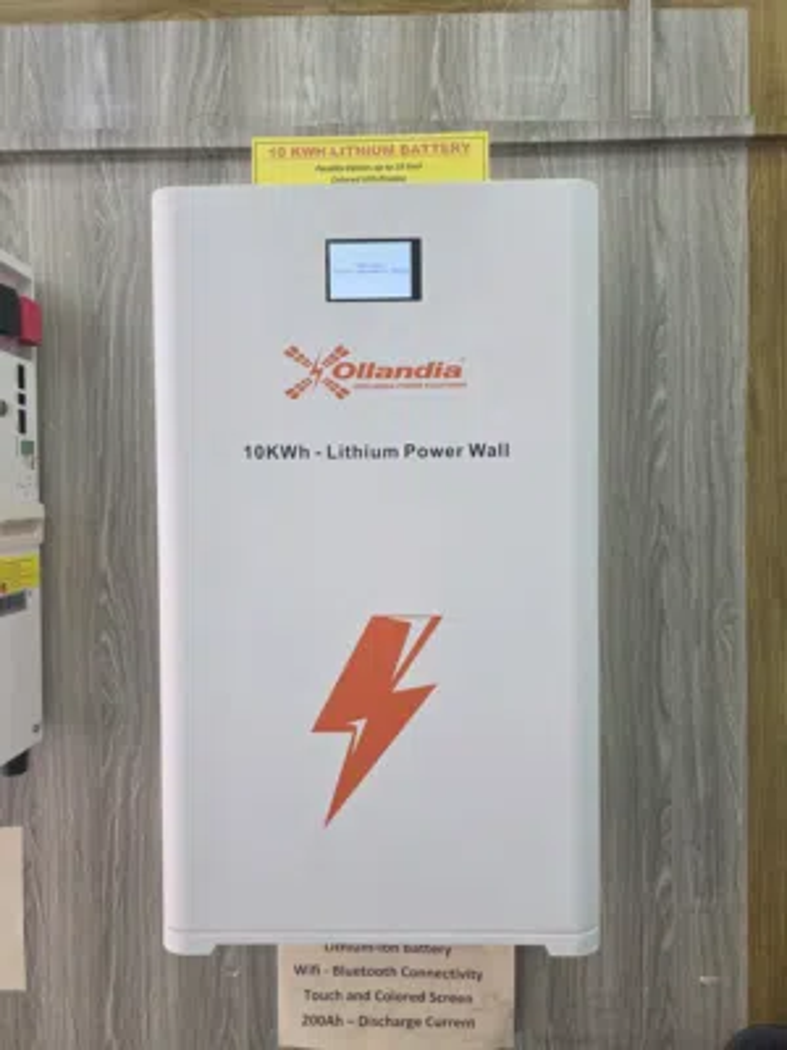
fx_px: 697
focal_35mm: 23
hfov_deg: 58.9
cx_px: 394
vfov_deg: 73.9
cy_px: 525
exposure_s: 1/100
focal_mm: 6.3
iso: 100
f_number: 1.7
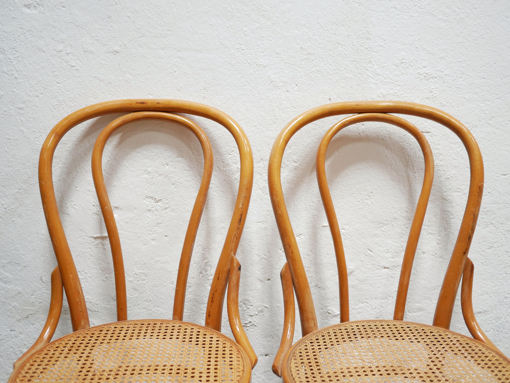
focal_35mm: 40
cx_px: 255
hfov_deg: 46.8
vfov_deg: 36.0
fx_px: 590
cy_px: 192
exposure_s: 1/60
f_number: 1.7
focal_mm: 20
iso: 640
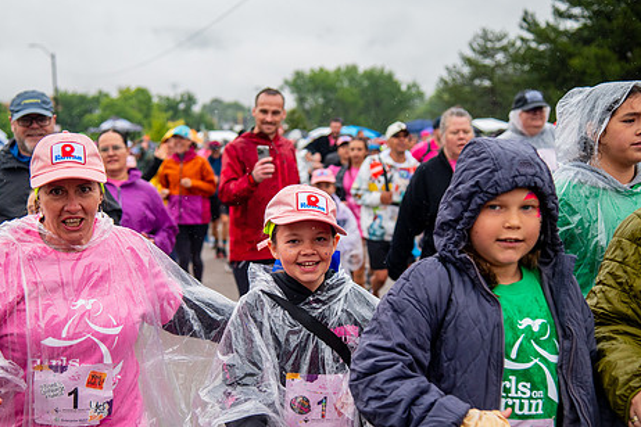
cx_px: 248
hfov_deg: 29.2
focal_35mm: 69
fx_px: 1228
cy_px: 241
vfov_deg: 19.7
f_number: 4
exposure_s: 1/1600
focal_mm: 55
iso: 1600
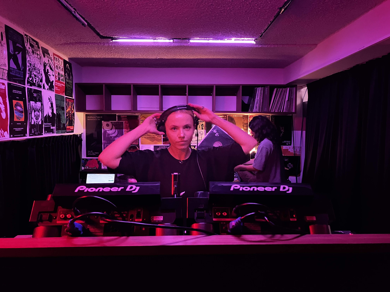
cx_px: 195
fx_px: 315
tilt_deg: -2.9
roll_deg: +0.0
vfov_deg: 49.7
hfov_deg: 63.4
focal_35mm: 28
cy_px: 146
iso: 800
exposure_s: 1/17
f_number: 1.8
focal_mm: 3.99
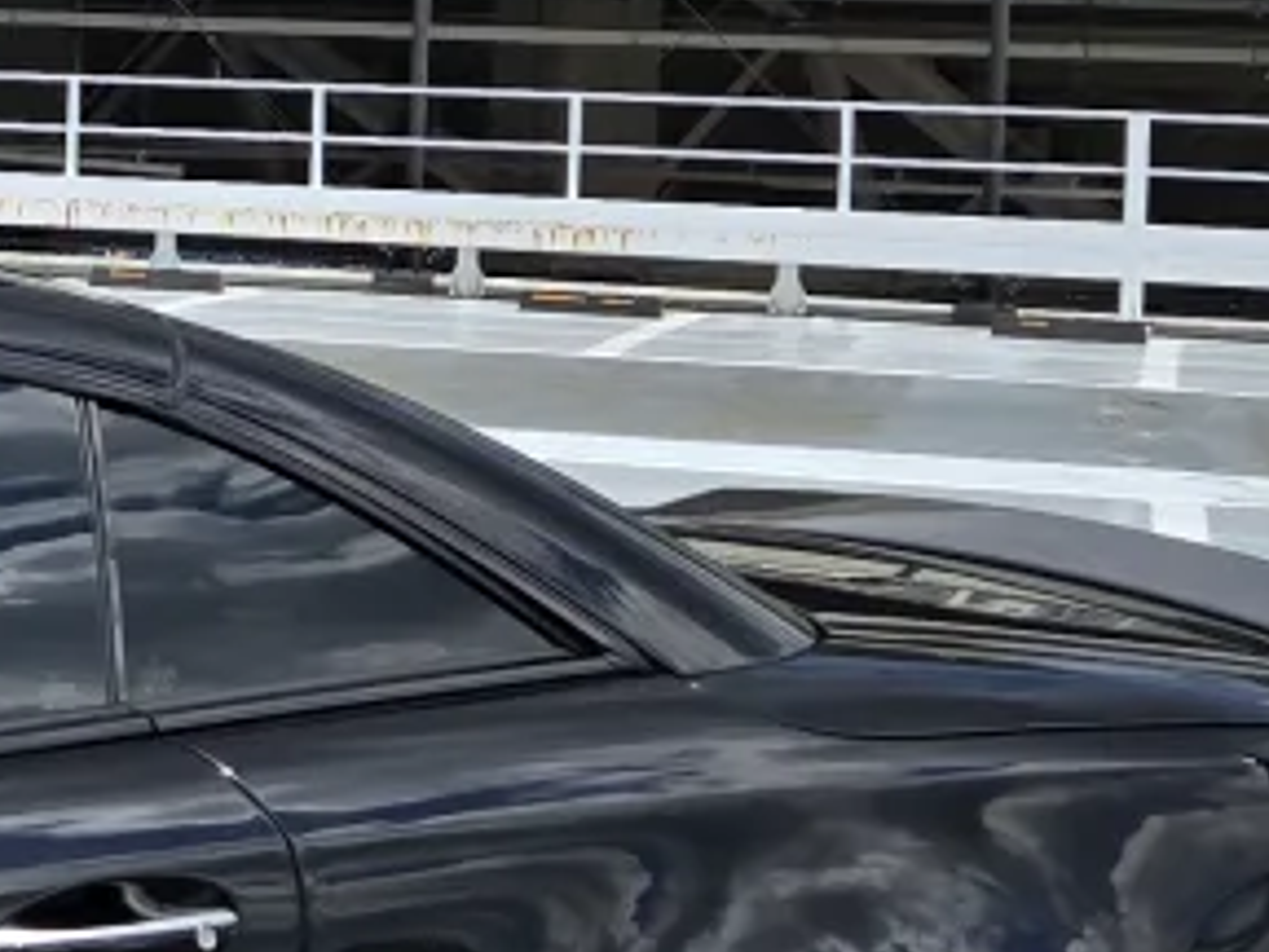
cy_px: 110
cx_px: -1141
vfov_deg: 11.5
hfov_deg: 13.5
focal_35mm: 128
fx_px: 4692
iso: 40
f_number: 1.8
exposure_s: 1/2921
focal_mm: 5.4
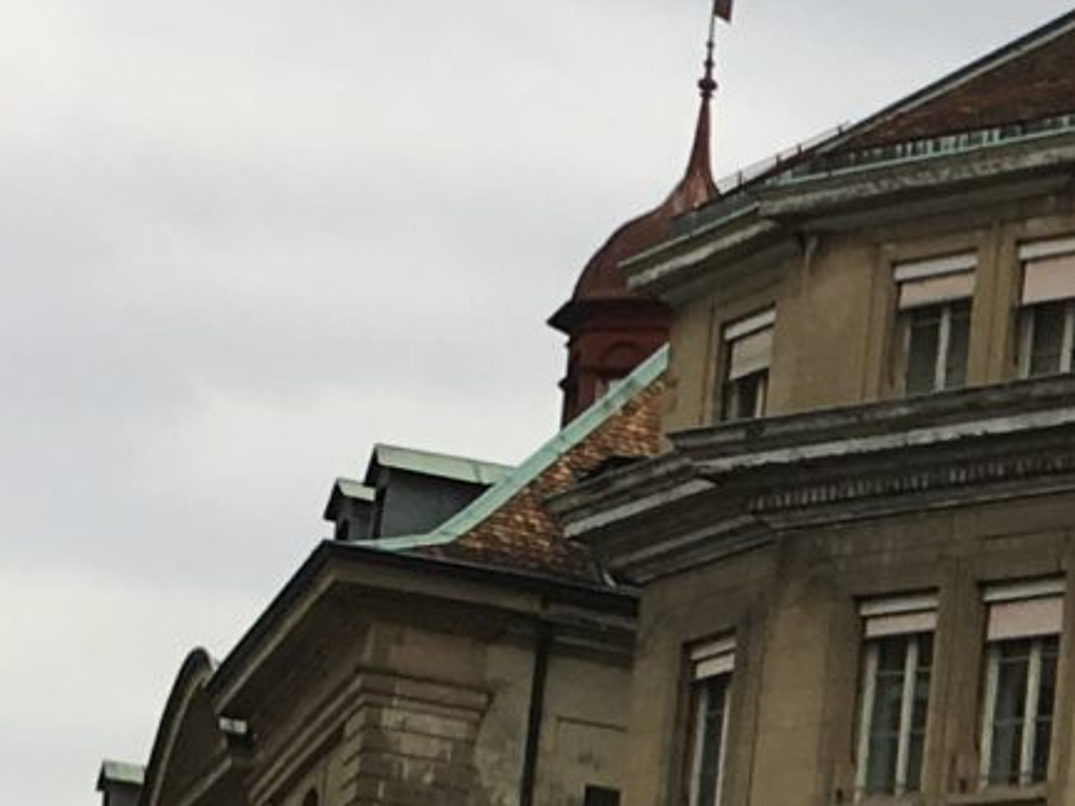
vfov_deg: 8.4
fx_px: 5341
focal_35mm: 172
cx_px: 2202
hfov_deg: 10.5
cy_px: 1251
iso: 25
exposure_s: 1/472
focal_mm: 4.15
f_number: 2.2
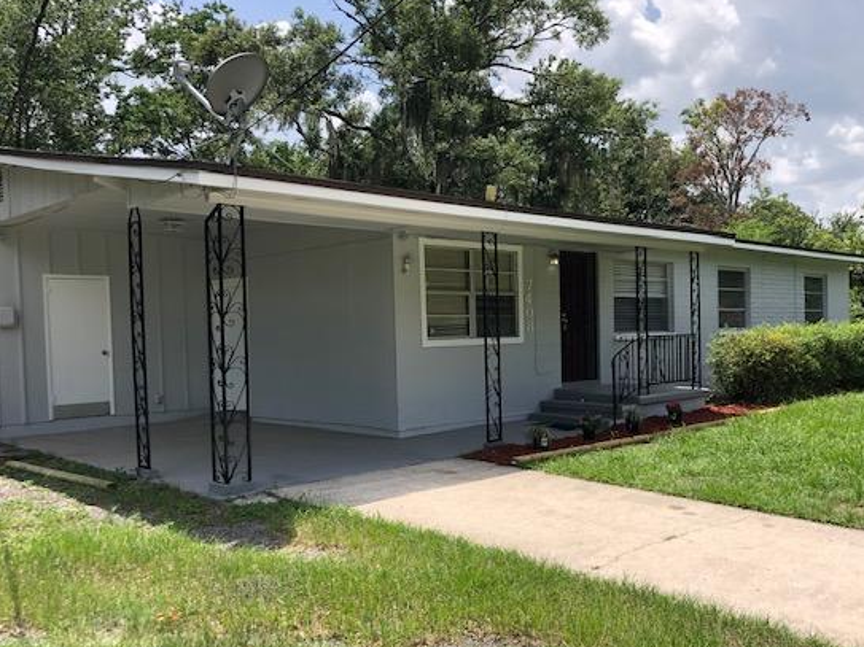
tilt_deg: -1.0
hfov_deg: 55.3
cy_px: 366
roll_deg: +1.9
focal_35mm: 33
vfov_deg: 42.8
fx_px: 823
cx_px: 457
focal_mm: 4
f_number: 1.8
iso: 20
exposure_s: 1/1473
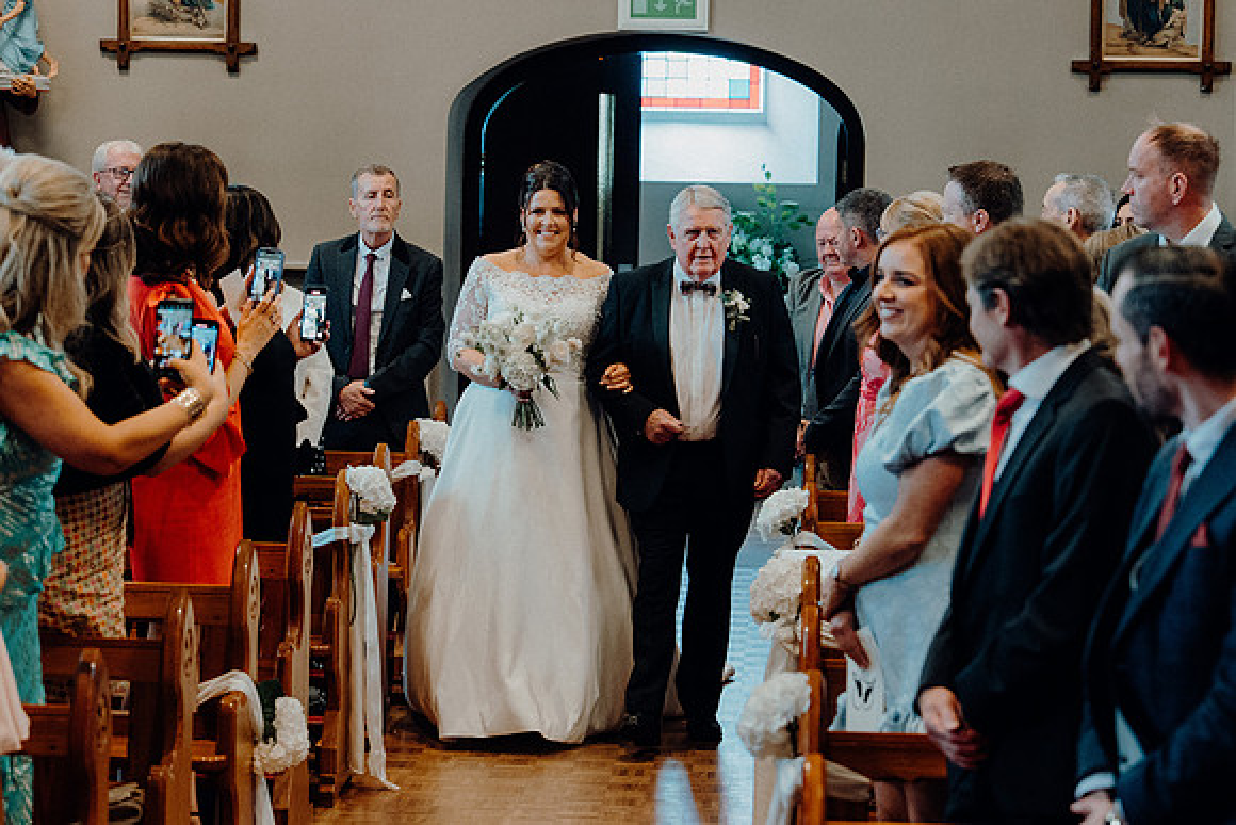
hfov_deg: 19.5
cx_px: 618
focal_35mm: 105
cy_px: 412
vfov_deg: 13.0
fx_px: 3606
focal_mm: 70
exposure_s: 1/160
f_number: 3.2
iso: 2500
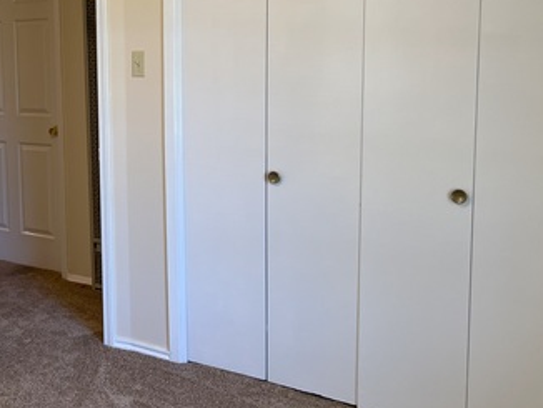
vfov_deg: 28.5
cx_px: 47
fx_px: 801
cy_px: 148
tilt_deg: -7.8
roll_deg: +1.7
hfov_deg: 35.1
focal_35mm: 51
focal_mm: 5.7
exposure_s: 1/120
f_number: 1.5
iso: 125
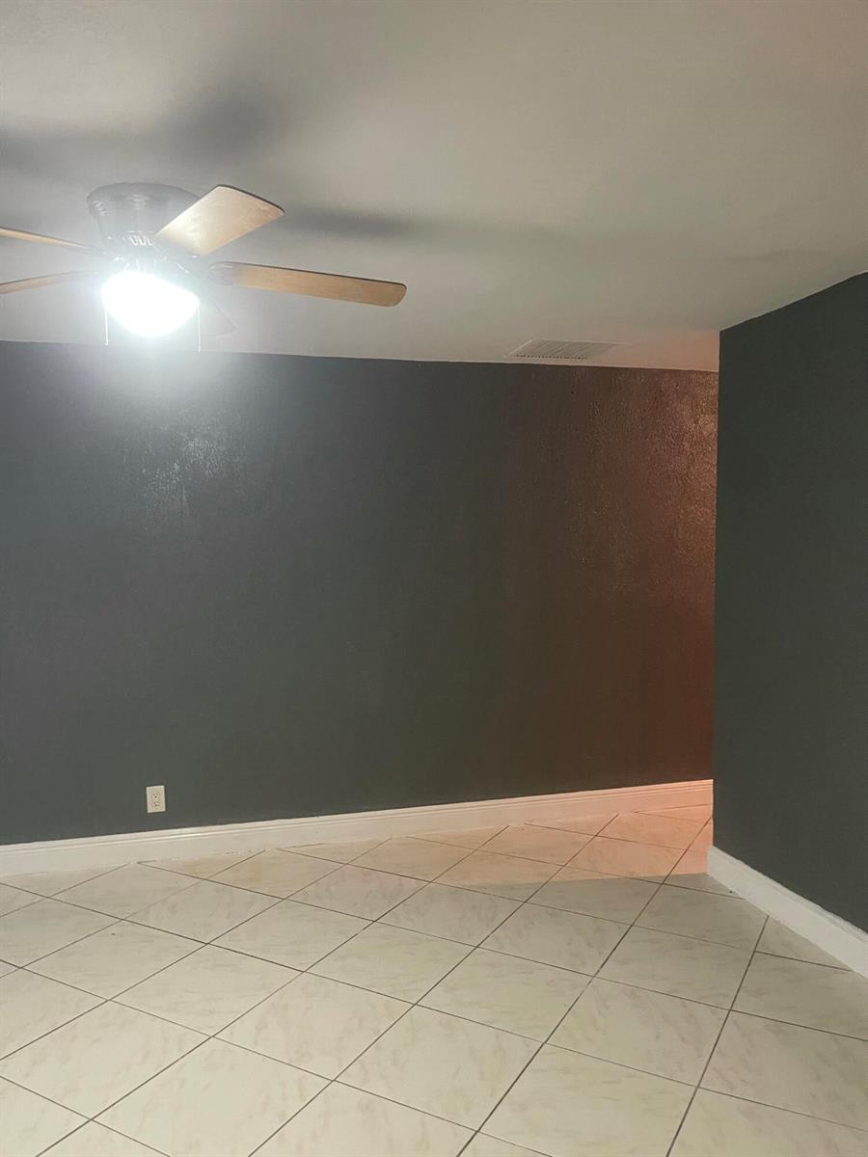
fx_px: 836
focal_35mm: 25
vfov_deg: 69.4
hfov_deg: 54.9
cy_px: 578
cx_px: 434
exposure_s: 1/40
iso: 500
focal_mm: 5.1
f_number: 1.6
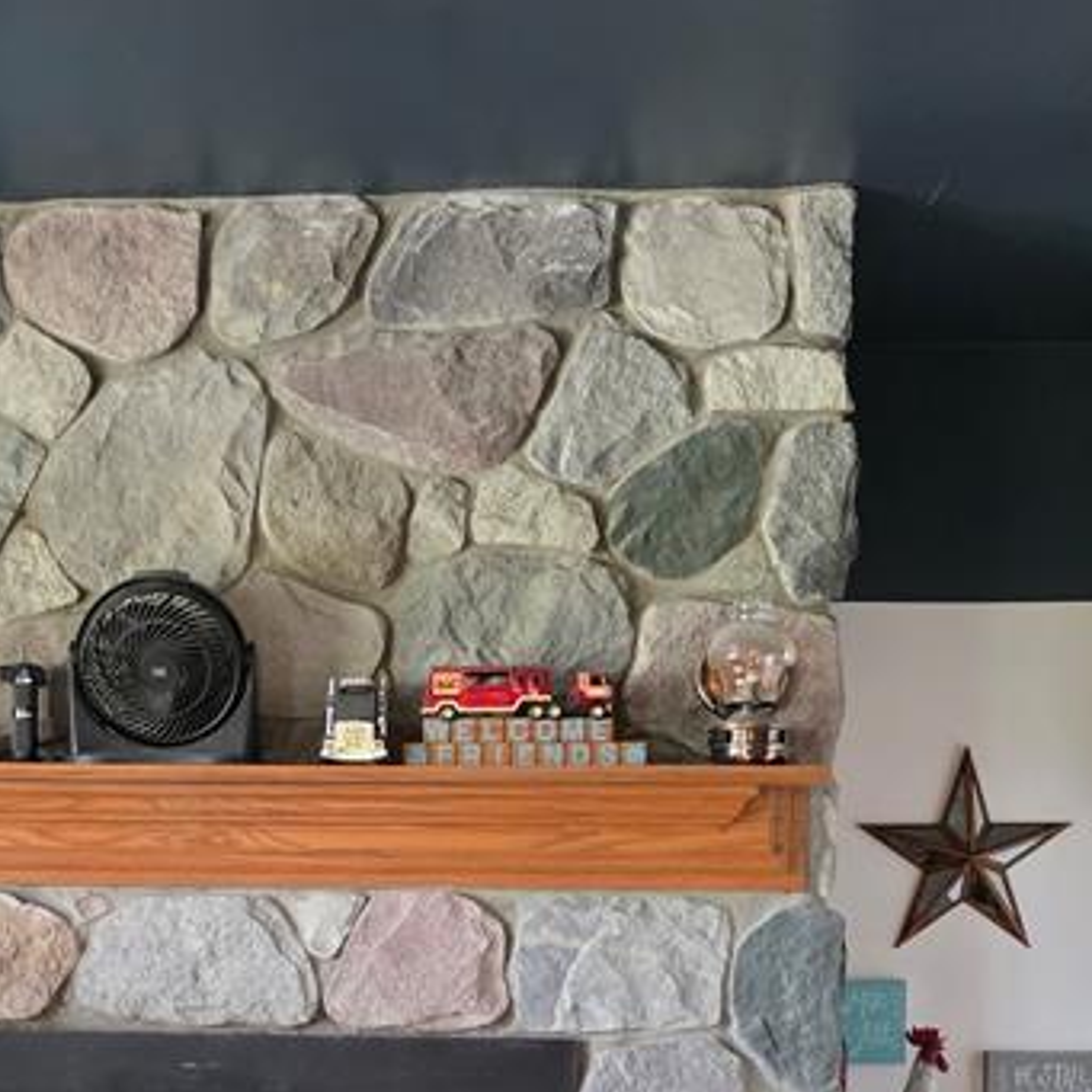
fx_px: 2177
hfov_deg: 27.7
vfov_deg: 26.9
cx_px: 247
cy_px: 1050
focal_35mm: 61
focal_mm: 6.3
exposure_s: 1/120
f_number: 1.7
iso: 800
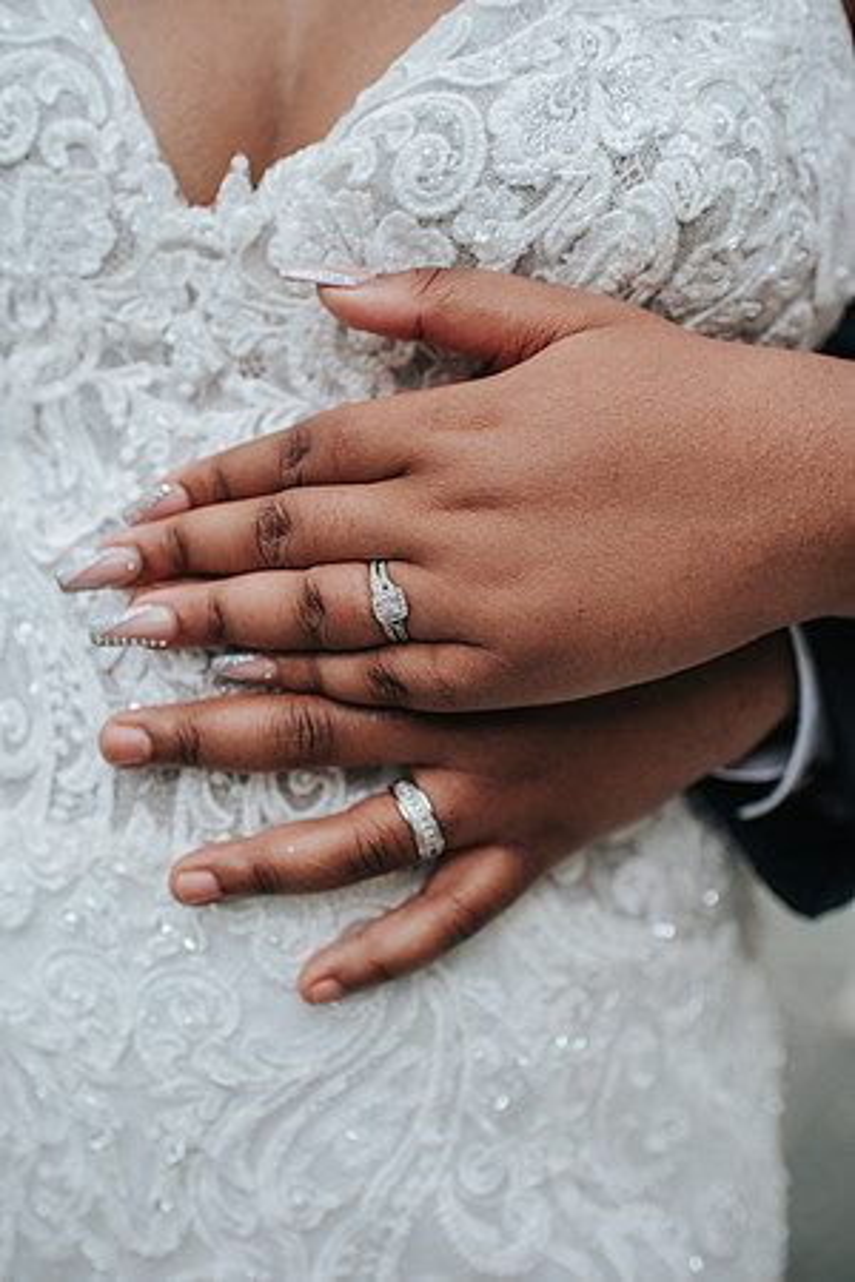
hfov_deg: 37.9
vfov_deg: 54.4
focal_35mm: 35
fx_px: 1247
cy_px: 641
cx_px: 428
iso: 800
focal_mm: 35
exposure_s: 1/1250
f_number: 2.8
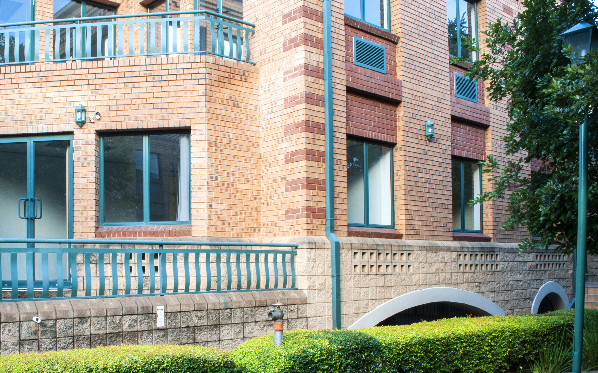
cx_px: 208
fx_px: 587
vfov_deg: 35.0
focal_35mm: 36
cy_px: 253
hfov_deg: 53.1
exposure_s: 1/1.25
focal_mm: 18
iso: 100
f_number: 22
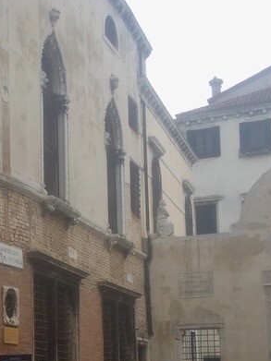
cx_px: -81
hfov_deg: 18.1
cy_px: 300
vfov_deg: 25.1
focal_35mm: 76
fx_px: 794
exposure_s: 1/573
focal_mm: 4.15
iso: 32
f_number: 2.2
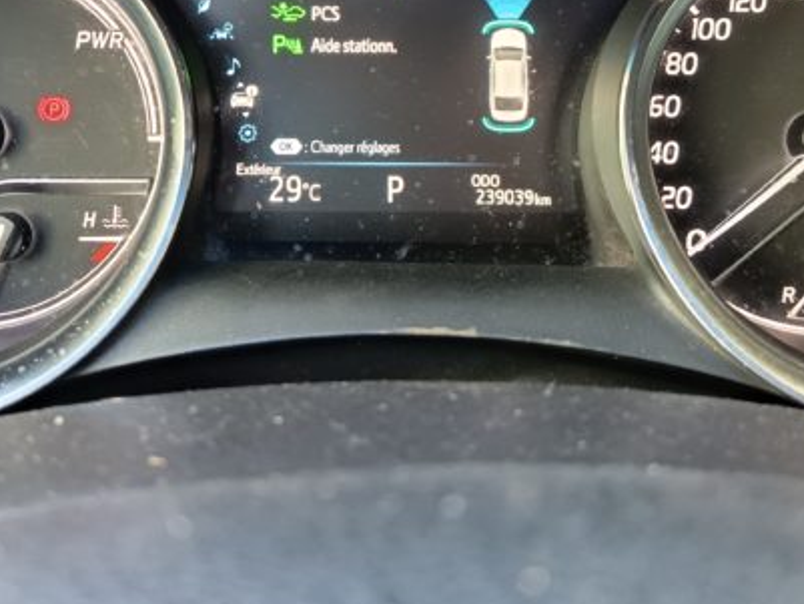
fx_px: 1069
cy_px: 72
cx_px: 345
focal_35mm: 46
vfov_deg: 30.3
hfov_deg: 41.1
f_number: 1.7
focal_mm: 5.24
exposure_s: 1/25
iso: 501
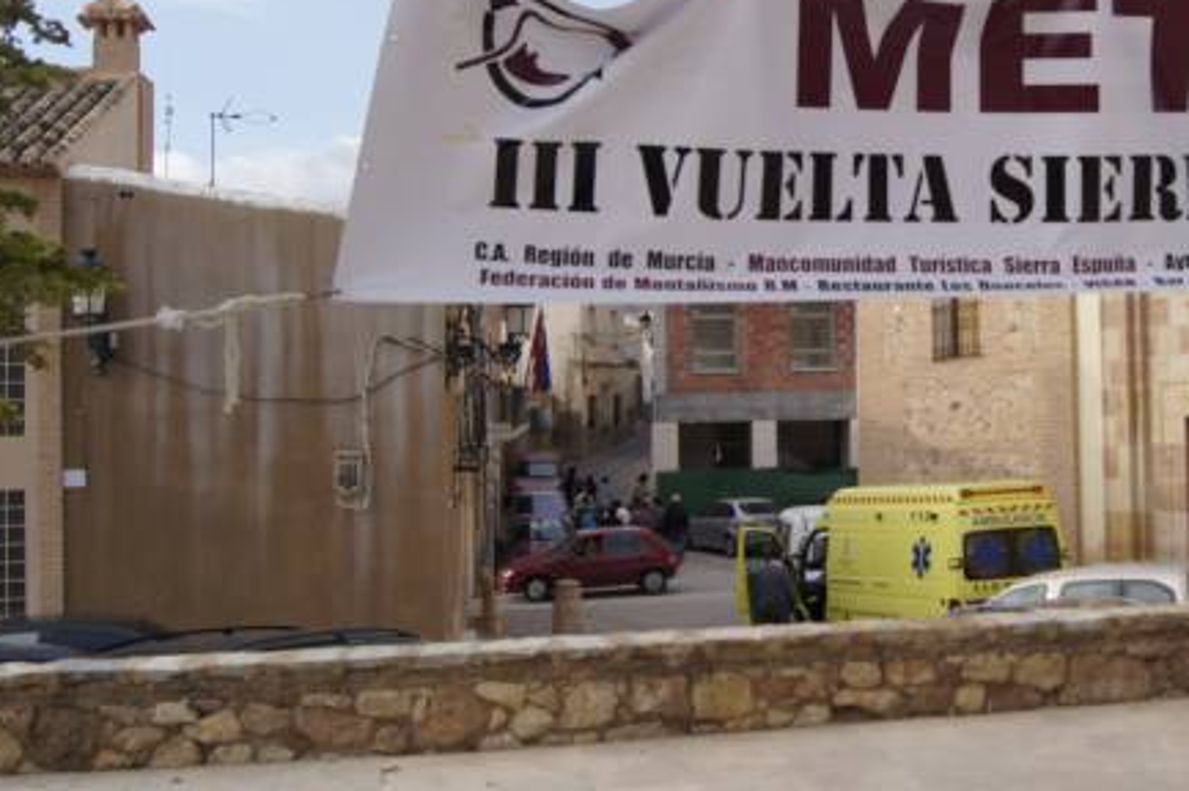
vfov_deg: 25.4
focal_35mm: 53
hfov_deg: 36.1
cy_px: 295
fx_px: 1749
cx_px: 972
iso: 200
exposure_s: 1/1000
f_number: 4.5
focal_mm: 18
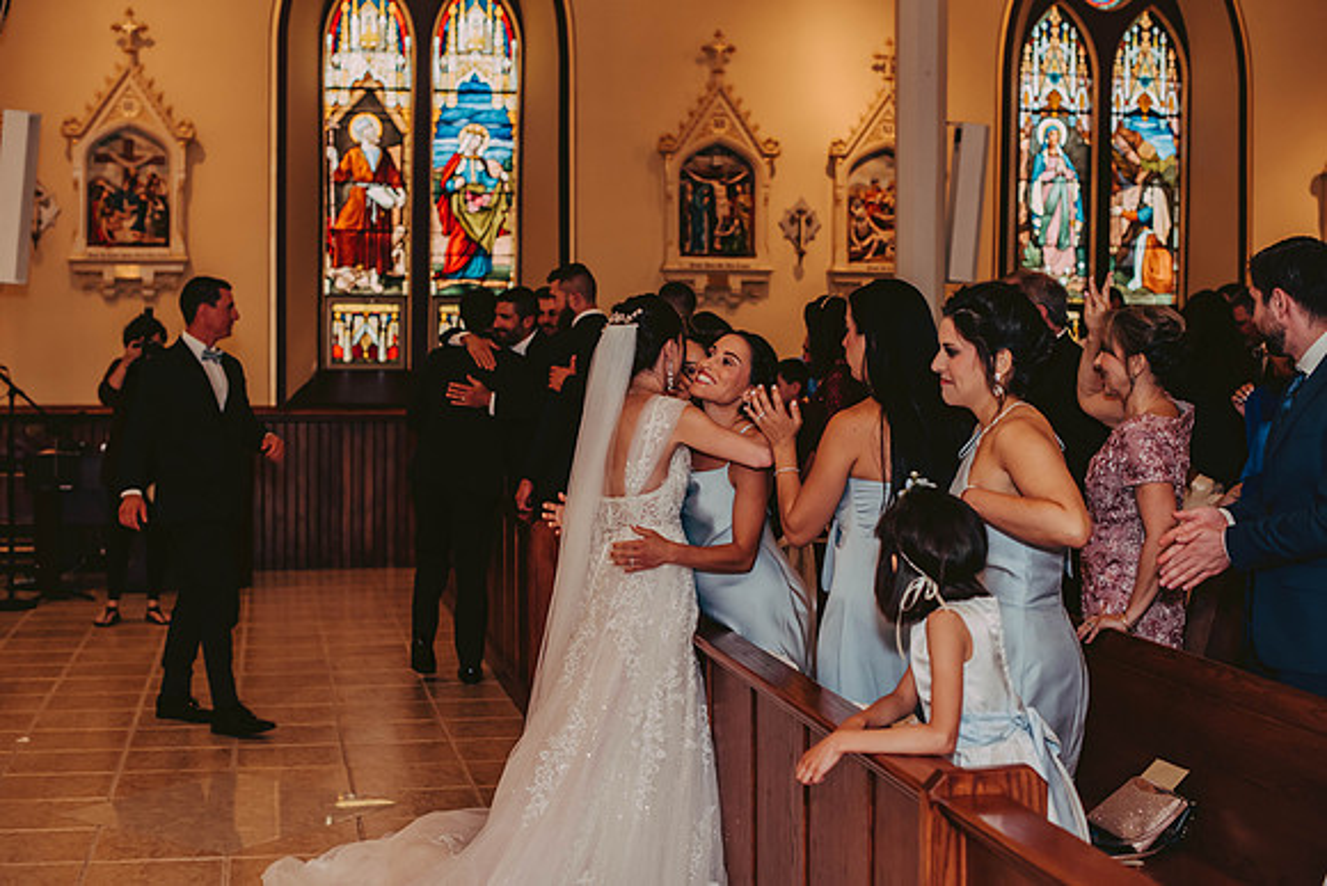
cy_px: 443
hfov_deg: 39.6
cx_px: 664
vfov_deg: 27.0
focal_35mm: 50
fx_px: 1843
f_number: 2.8
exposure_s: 1/125
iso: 800
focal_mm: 50
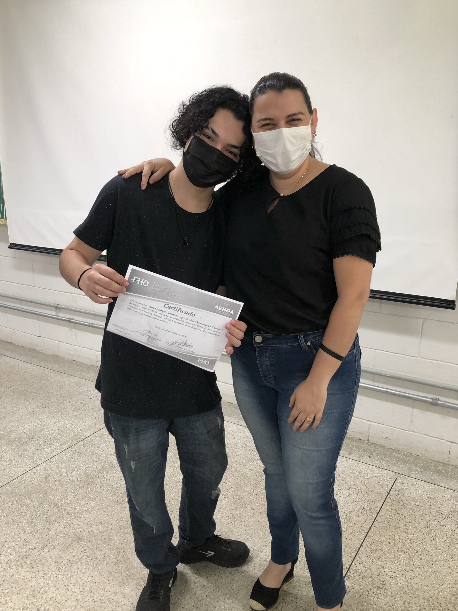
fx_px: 512
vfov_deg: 61.6
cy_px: 314
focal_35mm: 29
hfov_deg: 48.2
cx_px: 229
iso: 40
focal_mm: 3.99
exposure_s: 1/20
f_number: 1.8
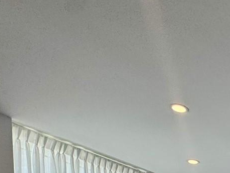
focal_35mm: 49
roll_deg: +2.7
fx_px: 326
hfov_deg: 28.1
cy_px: 292
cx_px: 332
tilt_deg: -1.2
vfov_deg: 21.8
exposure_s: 1/199
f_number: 2.2
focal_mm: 2.22
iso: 40
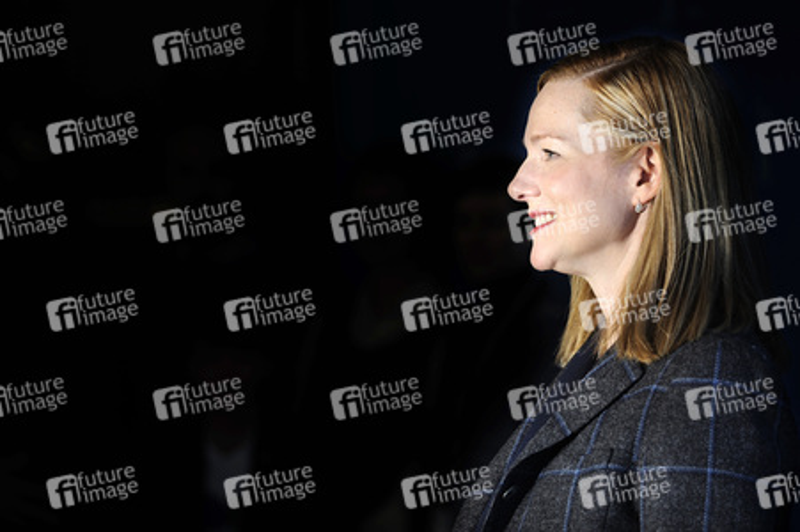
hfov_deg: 10.3
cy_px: 266
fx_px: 4441
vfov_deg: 6.9
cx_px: 400
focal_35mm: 200
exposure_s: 1/200
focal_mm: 200
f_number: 6.3
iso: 200
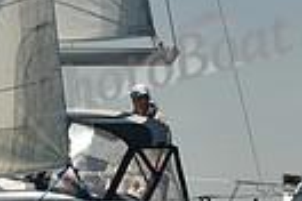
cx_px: -87
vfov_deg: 4.5
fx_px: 2575
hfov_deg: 6.7
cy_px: 211
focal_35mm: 307
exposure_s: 1/800
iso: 250
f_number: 6.3
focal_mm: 70
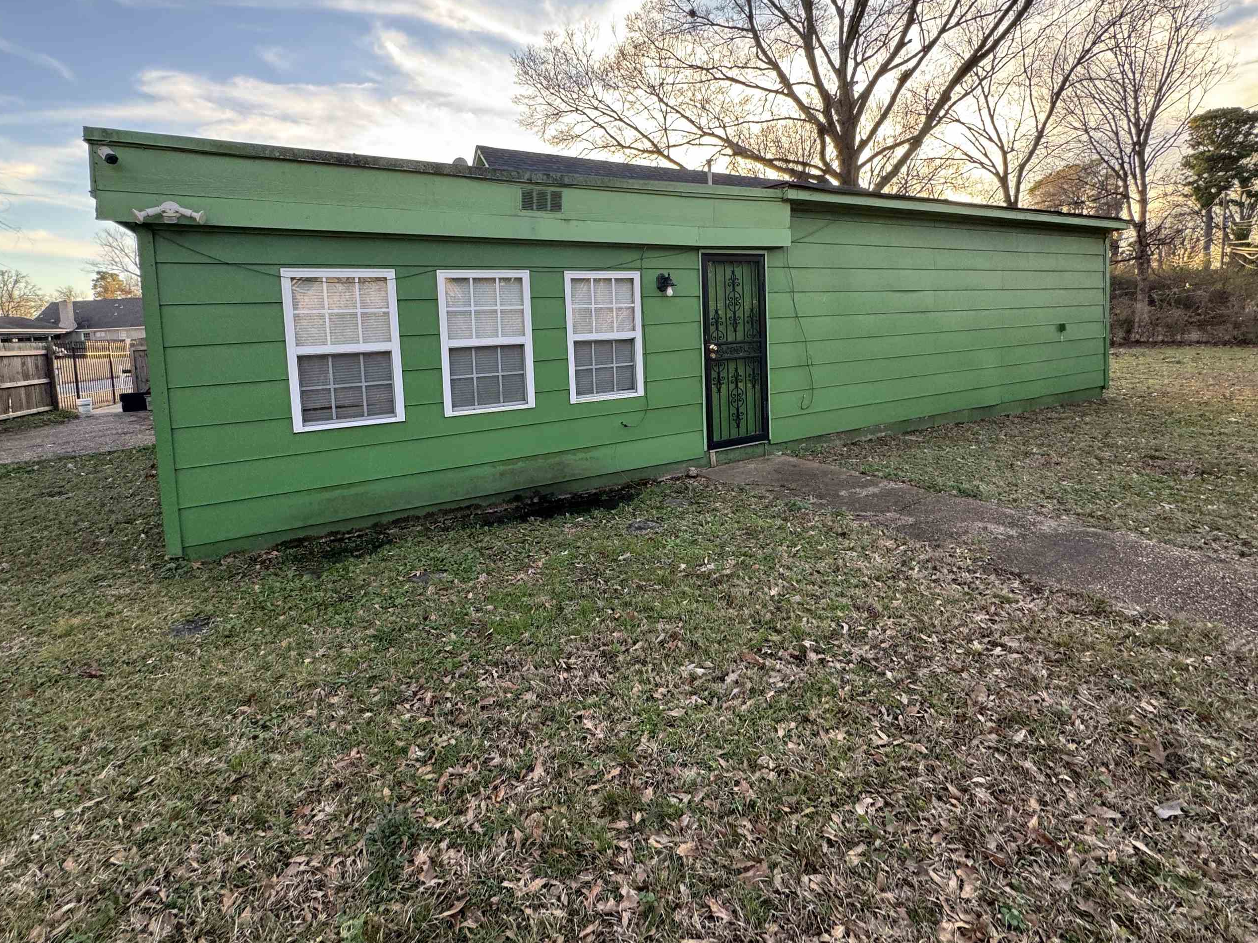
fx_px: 618
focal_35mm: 17
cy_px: 372
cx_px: 607
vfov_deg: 73.8
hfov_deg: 91.0
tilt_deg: -2.3
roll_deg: +3.5
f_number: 2.2
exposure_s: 1/99
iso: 80
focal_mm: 2.22
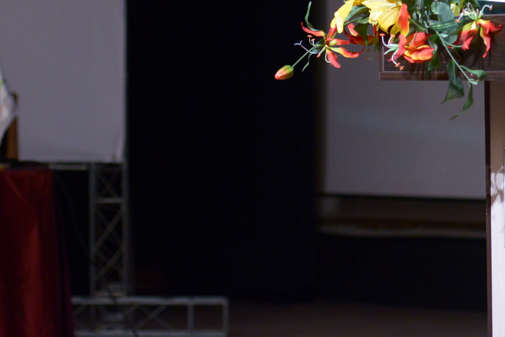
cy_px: -181
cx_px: 186
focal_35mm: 226
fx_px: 3171
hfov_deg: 9.1
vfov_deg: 6.0
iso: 1600
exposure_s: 1/160
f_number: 2.8
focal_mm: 70
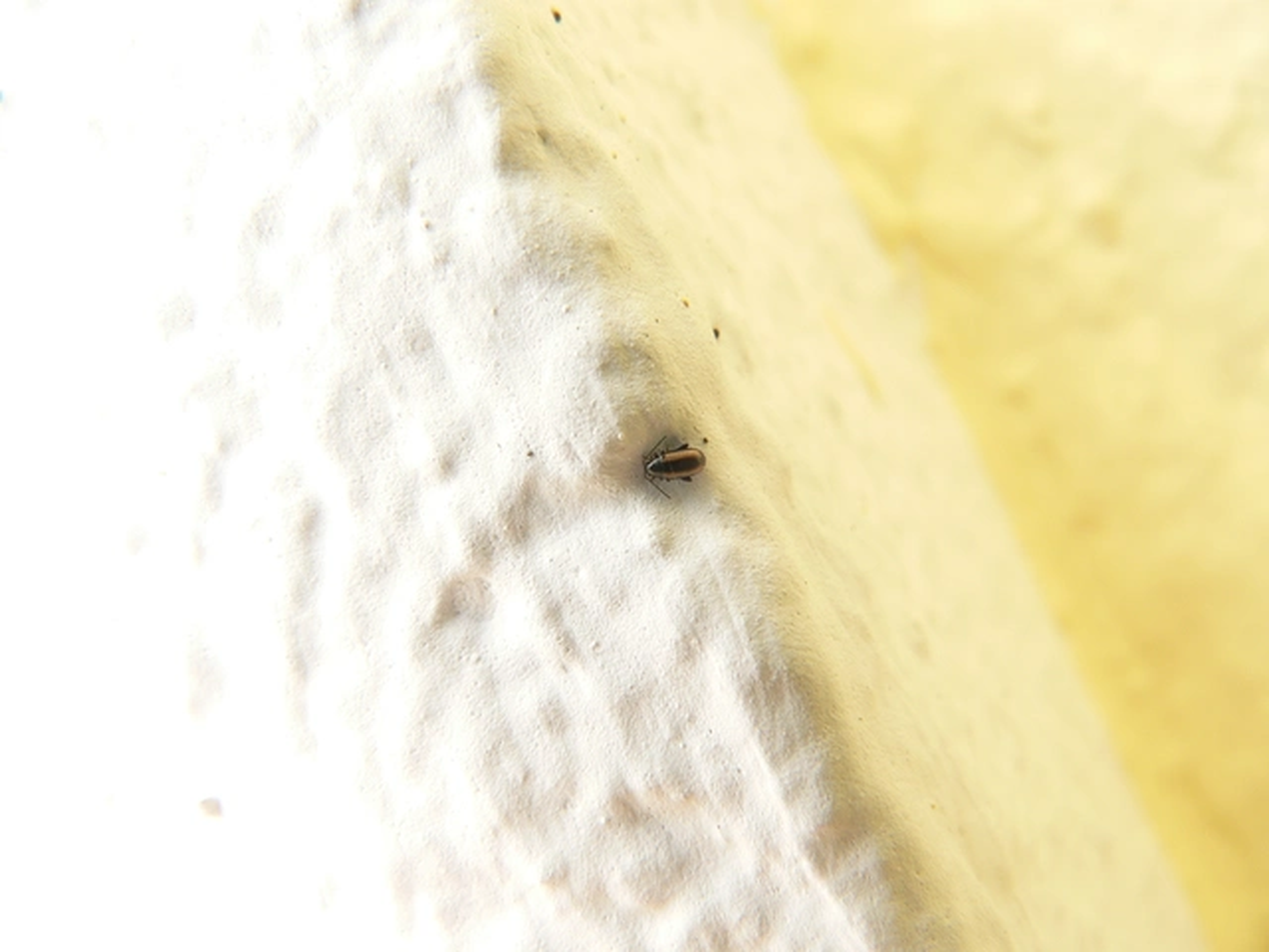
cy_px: 476
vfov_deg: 39.7
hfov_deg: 51.4
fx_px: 1320
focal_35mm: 36
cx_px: 634
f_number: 4
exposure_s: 1/30
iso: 100
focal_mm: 6
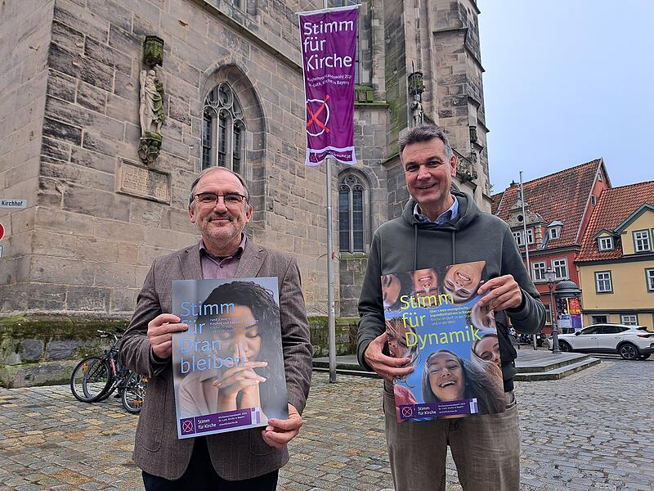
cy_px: 246
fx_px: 453
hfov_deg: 71.6
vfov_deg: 56.8
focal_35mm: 24
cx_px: 327
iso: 50
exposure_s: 1/120
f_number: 1.8
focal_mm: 5.23
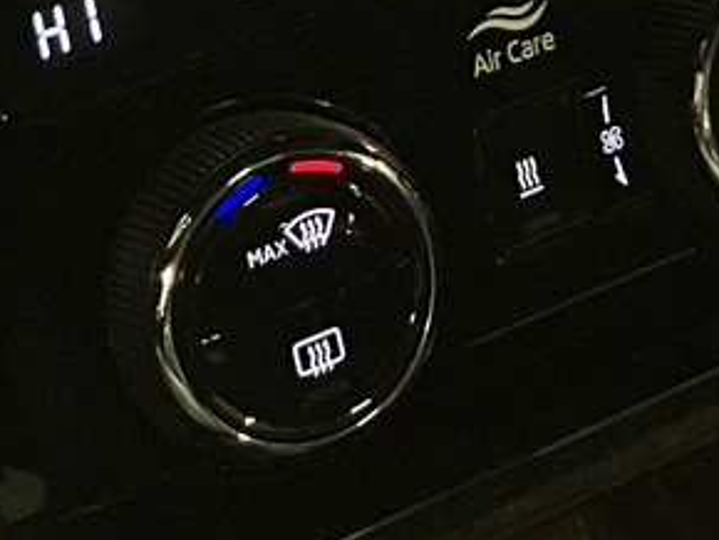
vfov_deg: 9.5
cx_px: 811
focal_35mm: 139
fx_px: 2890
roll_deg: -3.9
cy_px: -753
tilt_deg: -21.9
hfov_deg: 13.9
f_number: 1.8
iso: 200
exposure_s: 1/58
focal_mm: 3.99
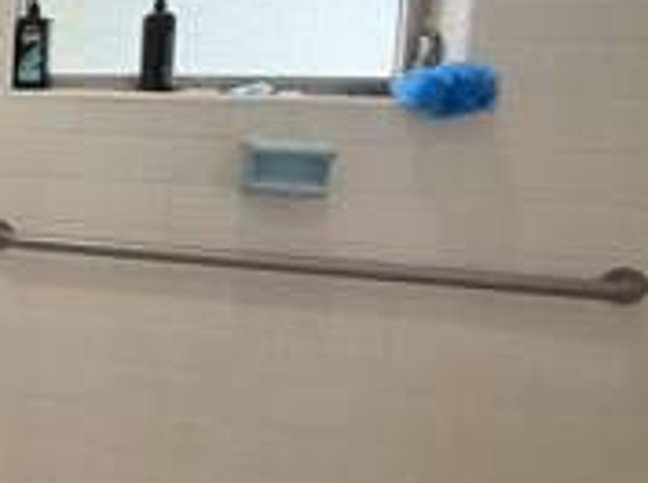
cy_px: 137
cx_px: -209
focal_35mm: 38
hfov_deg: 34.0
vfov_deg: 36.9
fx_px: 710
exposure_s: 1/120
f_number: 2.2
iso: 320
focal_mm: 2.22
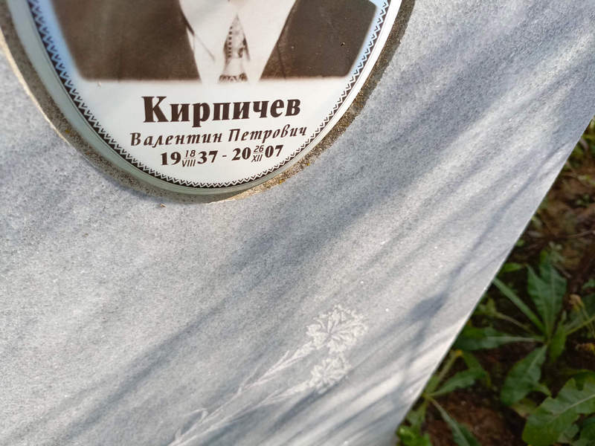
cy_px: 223
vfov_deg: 54.9
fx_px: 430
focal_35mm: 25
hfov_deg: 69.4
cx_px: 298
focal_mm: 4.76
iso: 118
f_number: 1.69
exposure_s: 1/535
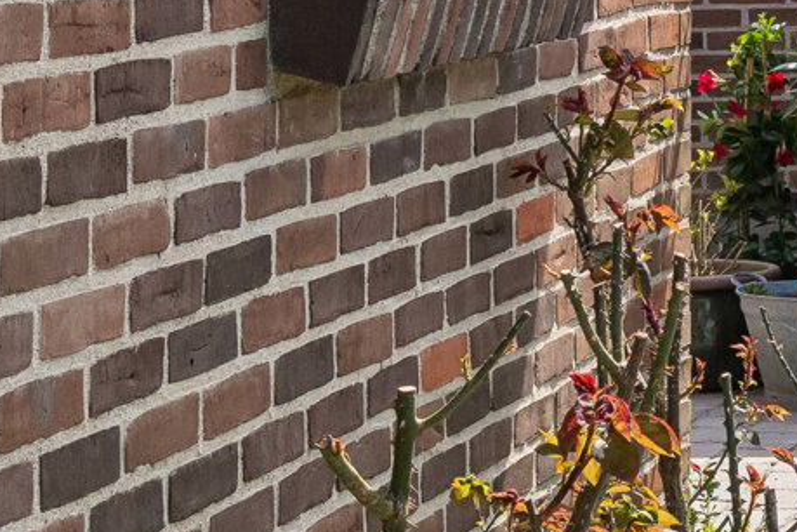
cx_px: 1558
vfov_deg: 7.4
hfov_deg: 10.4
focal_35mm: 183
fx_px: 4051
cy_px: -183
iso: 200
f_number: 7.1
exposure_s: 1/400
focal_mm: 28
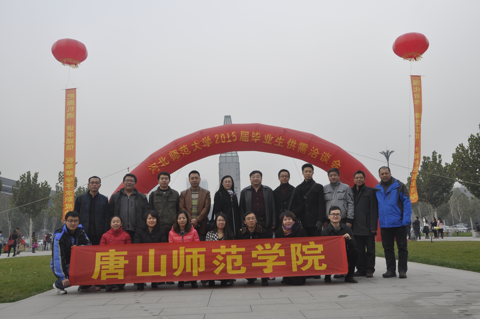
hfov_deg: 53.2
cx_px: 240
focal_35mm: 36
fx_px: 479
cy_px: 160
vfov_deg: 36.8
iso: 200
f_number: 10
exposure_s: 1/100
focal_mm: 24
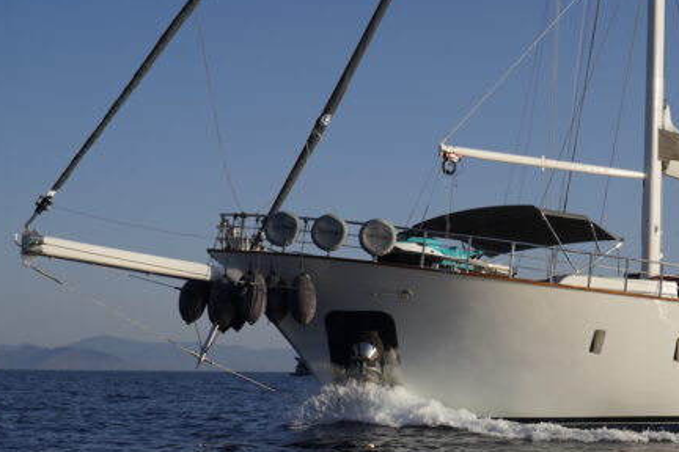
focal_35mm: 64
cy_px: 306
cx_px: 457
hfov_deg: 31.2
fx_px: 1207
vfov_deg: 21.2
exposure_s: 1/320
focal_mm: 36
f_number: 14
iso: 250
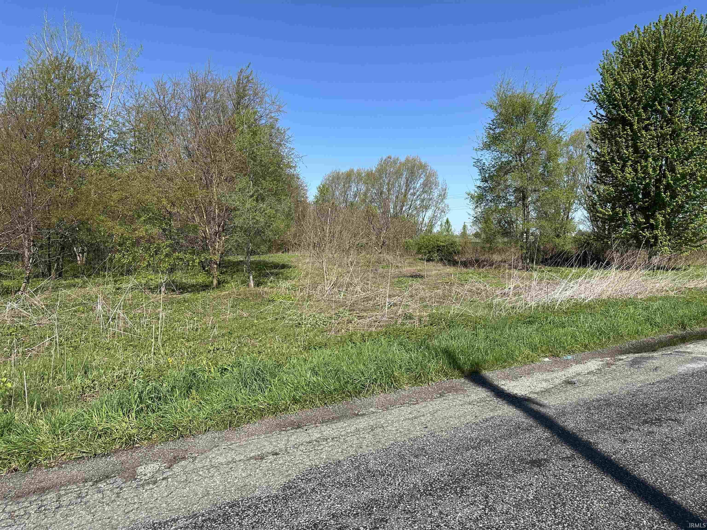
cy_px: 265
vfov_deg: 56.8
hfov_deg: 71.6
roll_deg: -0.6
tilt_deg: -2.6
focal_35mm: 24
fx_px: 490
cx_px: 354
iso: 80
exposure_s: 1/3861
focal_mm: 6.86
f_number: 1.78
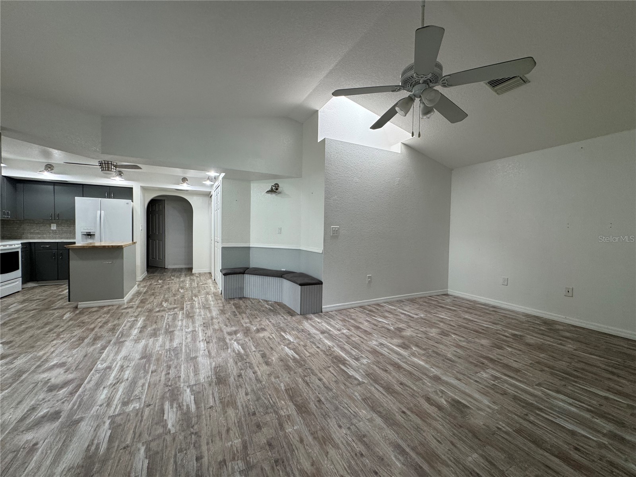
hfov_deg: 102.1
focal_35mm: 14
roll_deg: -0.5
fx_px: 257
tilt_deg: -1.9
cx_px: 318
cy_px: 238
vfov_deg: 85.7
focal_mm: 2.22
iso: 200
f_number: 2.2
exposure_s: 1/60
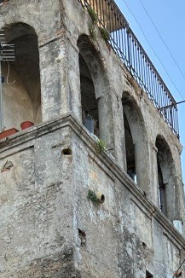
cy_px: 365
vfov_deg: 21.5
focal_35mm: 85
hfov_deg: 16.1
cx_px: 91
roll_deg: +2.2
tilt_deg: +15.9
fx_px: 656
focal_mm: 5.7
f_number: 1.5
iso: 50
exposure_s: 1/552
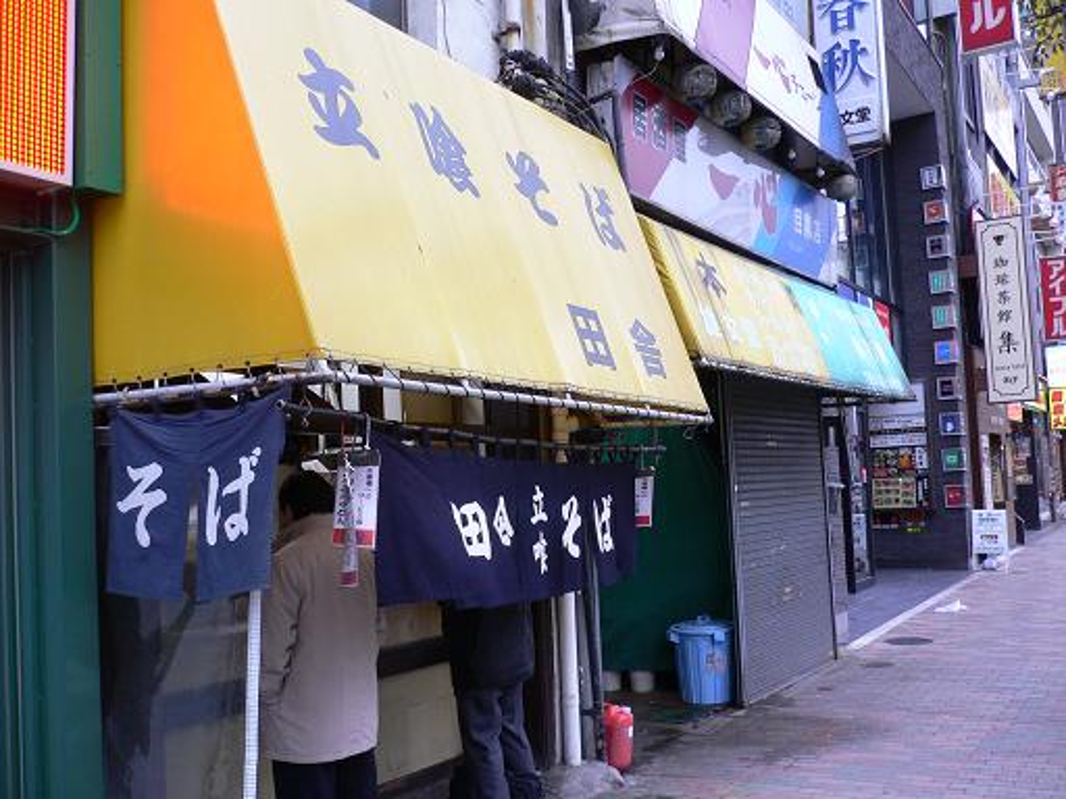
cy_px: 400
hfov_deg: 52.6
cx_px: 533
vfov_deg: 40.7
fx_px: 1078
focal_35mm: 35
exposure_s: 1/25
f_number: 2.8
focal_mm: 5.8
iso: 100
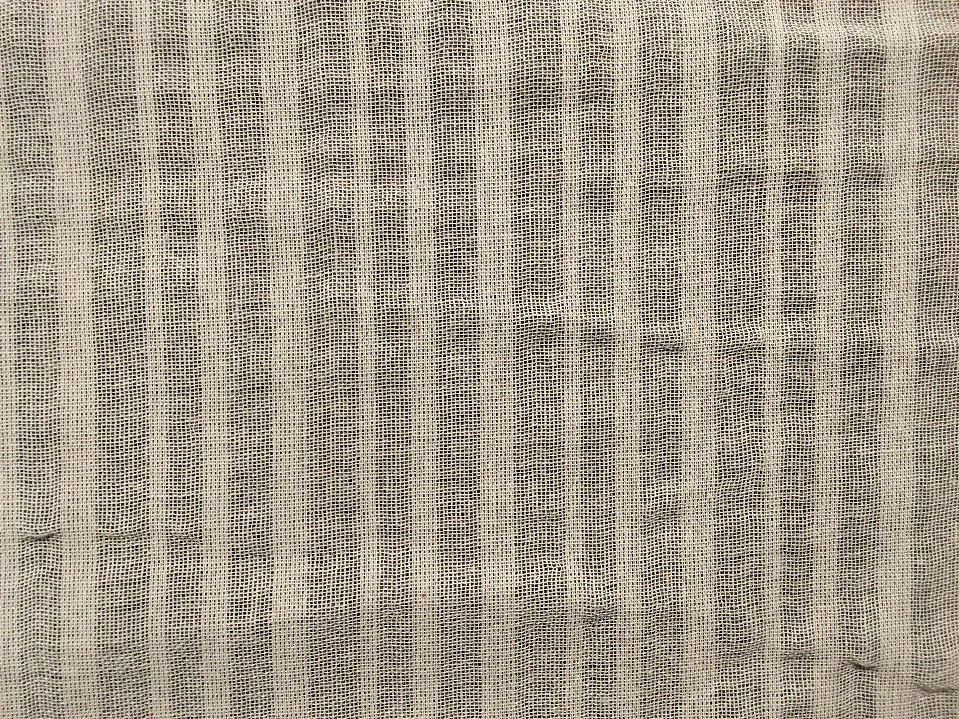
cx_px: 480
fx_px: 720
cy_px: 360
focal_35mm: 26
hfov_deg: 67.3
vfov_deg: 53.1
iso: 100
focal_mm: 2.78
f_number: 2
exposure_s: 1/100
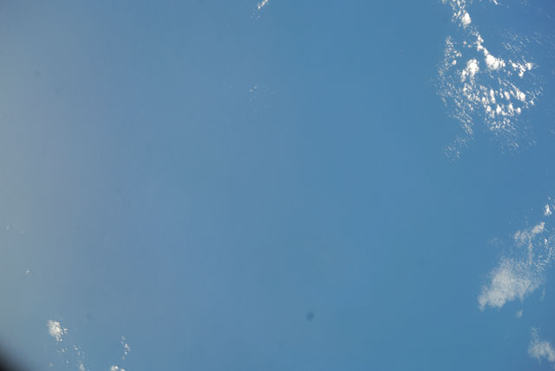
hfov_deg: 25.4
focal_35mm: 80
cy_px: 186
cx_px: 278
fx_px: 1234
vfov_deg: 17.1
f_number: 5.6
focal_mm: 80
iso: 200
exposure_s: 1/1000
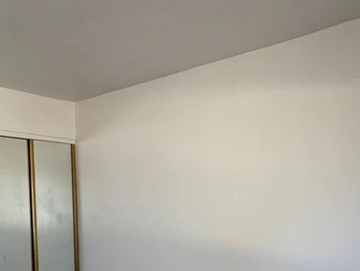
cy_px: 237
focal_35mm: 37
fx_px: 385
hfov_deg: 49.7
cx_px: 140
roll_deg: +0.4
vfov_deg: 36.6
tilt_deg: -6.9
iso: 100
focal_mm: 2.22
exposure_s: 1/120
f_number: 2.2
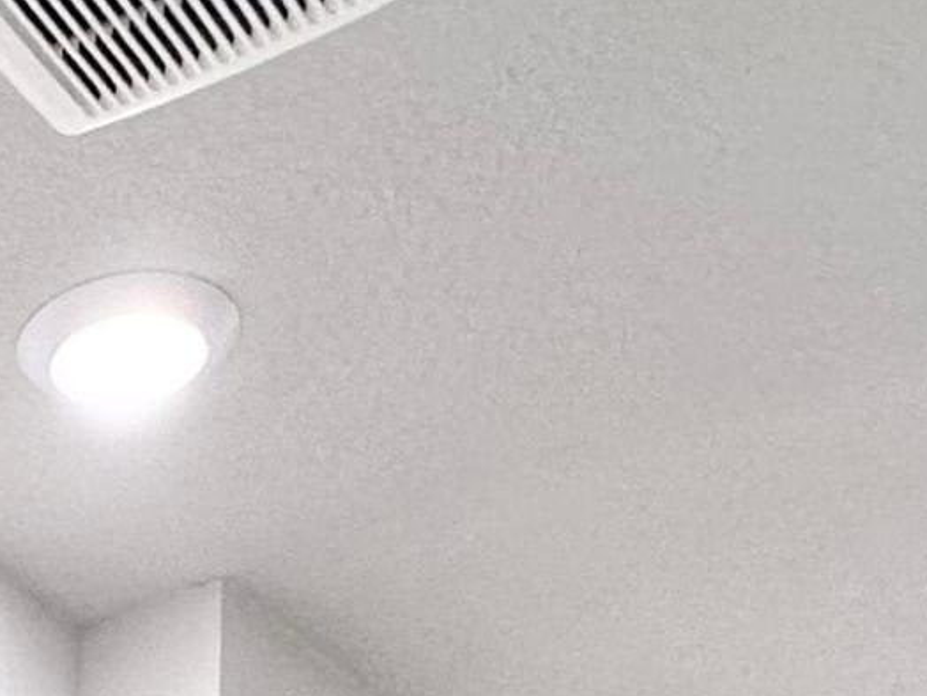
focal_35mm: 77
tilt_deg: -7.2
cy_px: 1794
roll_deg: +0.1
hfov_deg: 22.7
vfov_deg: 13.0
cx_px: -269
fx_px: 2062
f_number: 2.2
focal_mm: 2.22
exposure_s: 1/120
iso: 160
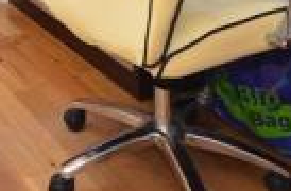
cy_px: -208
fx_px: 579
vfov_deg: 14.8
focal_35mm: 72
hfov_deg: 25.1
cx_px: -68
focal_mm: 10
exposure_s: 1/6
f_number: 4
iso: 200
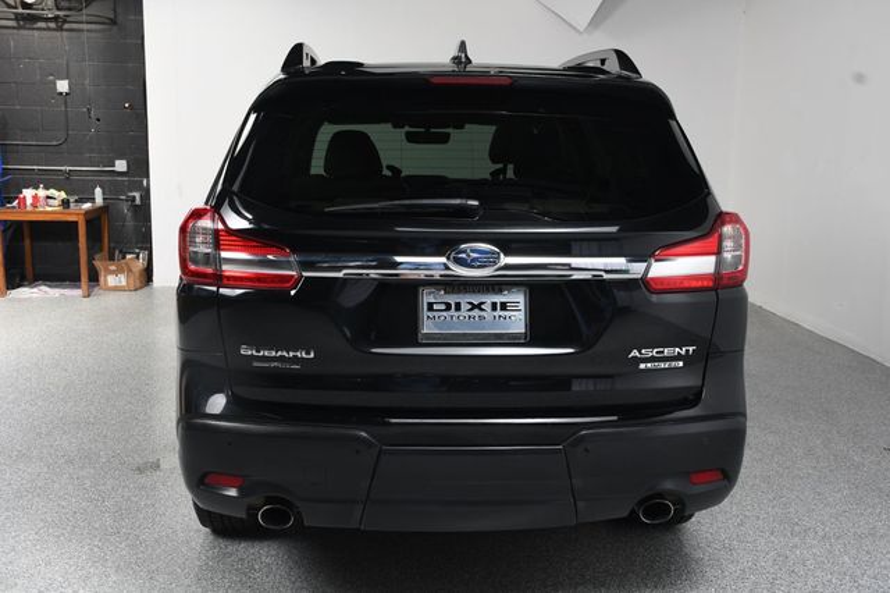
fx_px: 964
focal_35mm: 39
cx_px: 445
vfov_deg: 34.2
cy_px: 296
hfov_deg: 49.6
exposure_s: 1/160
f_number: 9
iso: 100
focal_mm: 26
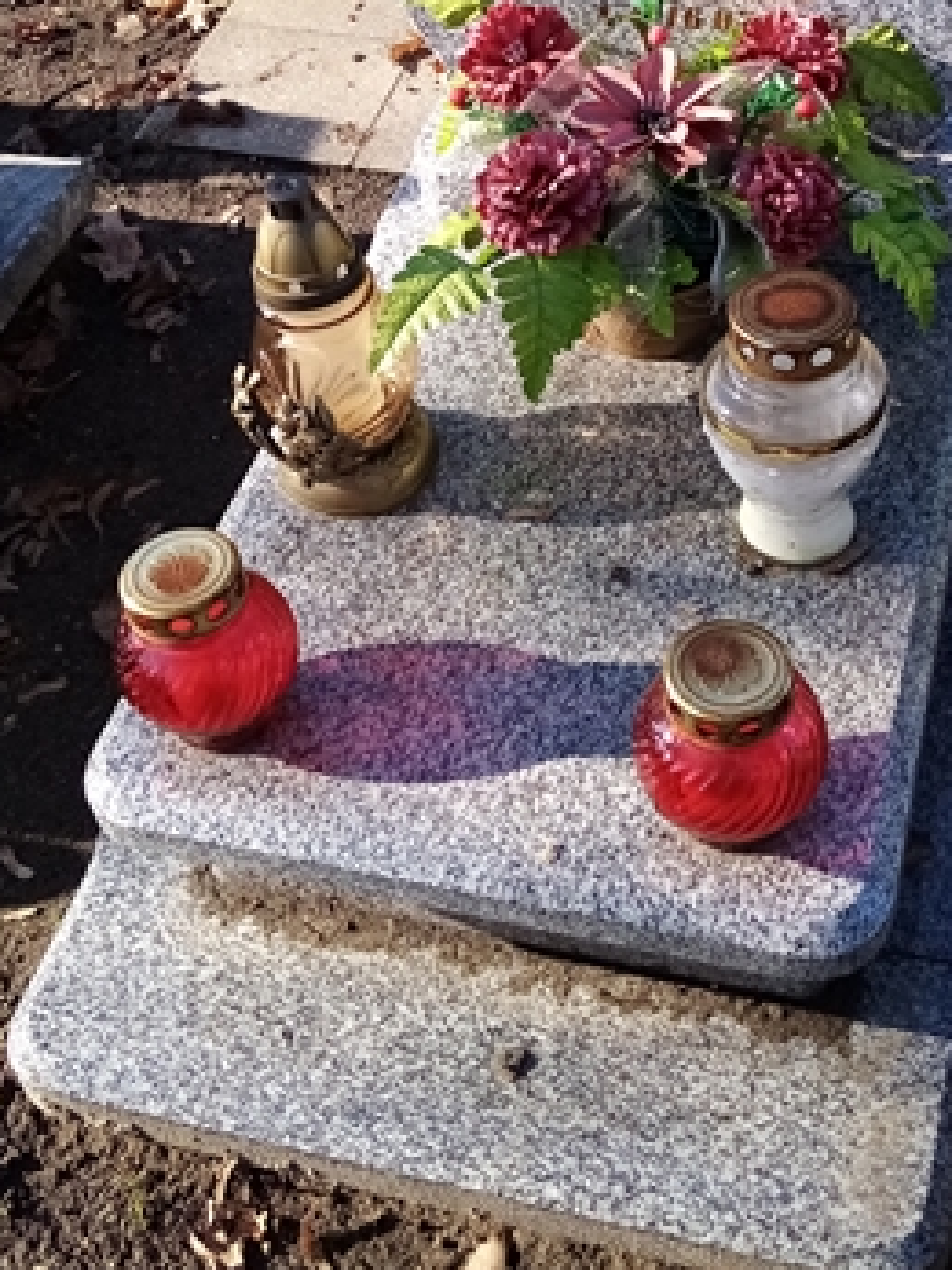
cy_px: 366
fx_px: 1761
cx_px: 604
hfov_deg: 30.1
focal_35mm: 48
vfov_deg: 38.9
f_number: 1.8
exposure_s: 1/478
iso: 103
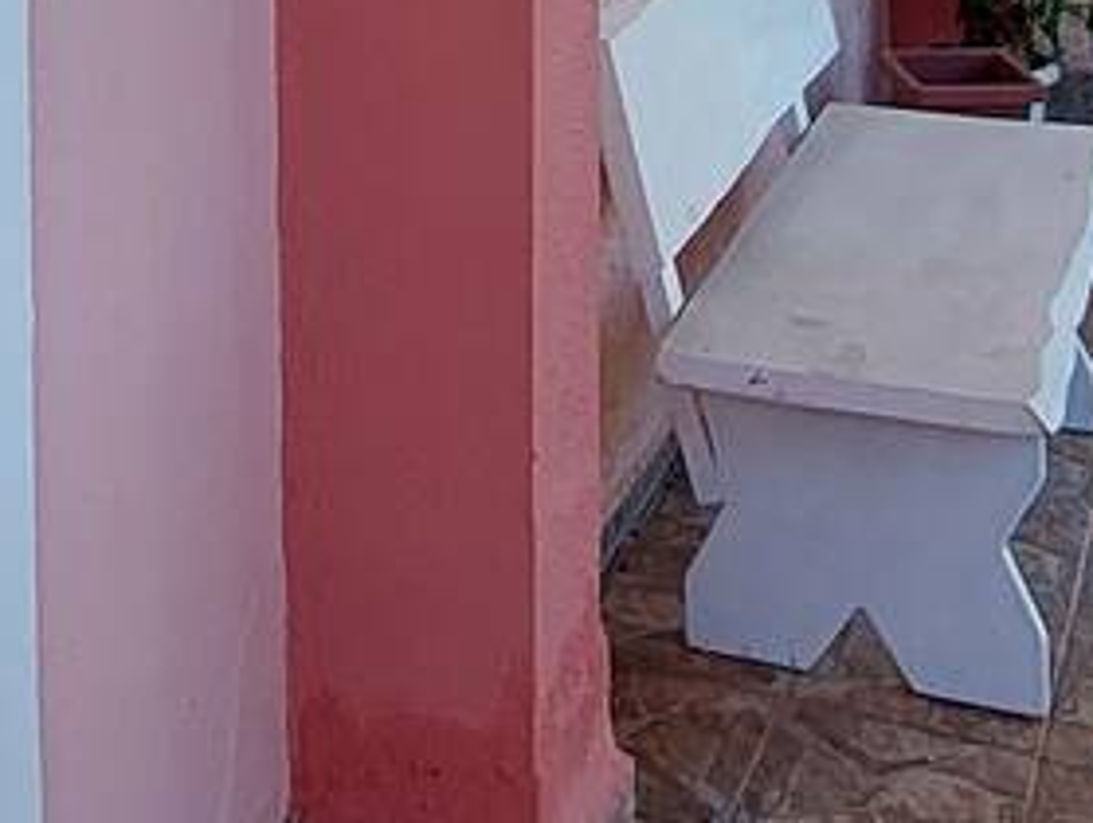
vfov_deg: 18.8
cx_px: 396
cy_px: -478
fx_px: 2118
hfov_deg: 28.8
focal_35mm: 67
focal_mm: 1.74
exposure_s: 1/120
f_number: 2.2
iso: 50
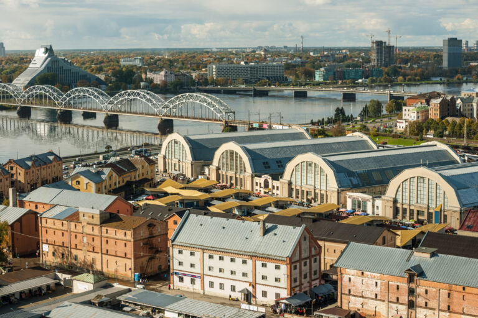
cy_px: 159
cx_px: 239
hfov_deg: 28.8
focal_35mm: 70
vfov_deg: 19.5
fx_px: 929
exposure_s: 1/200
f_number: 9
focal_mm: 70
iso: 50
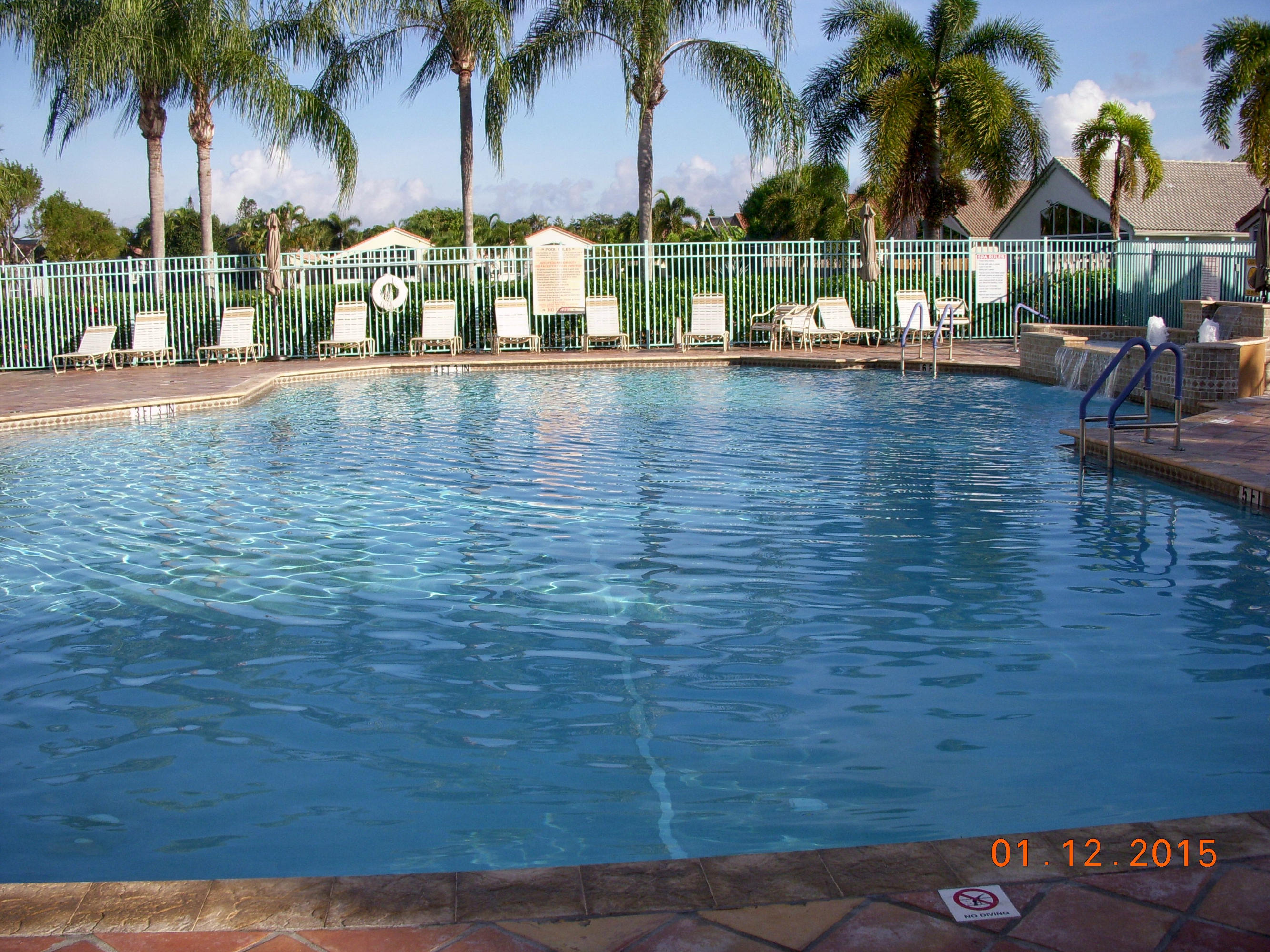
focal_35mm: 38
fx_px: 1394
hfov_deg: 49.0
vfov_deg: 37.7
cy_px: 476
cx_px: 635
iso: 100
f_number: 3.3
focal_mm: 6.3
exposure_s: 1/800
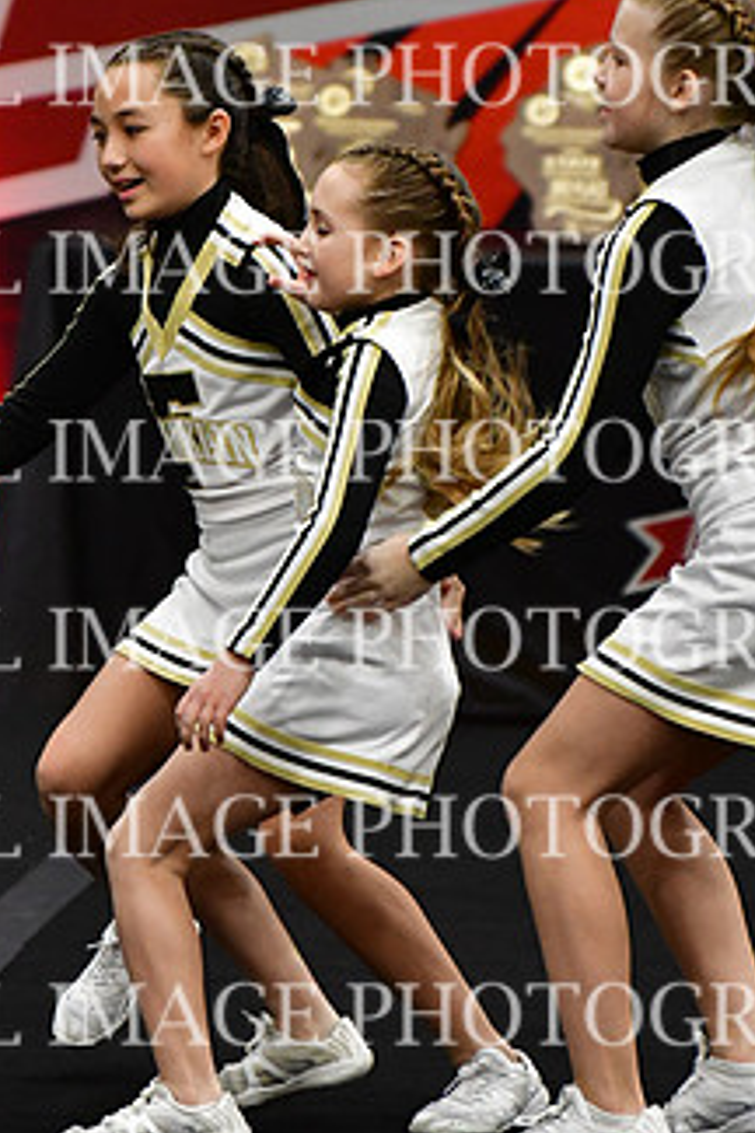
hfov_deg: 2.6
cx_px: 323
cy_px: 357
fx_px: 16892
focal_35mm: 537
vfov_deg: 3.8
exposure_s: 1/800
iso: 4000
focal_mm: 200
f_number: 2.8
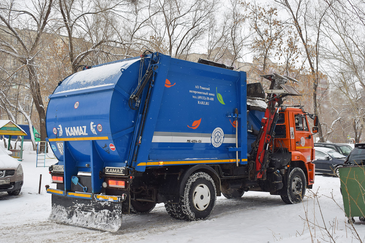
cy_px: 122
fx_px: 411
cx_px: 182
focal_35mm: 40
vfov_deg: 33.0
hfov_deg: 47.9
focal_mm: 27
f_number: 5.6
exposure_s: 1/500
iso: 400
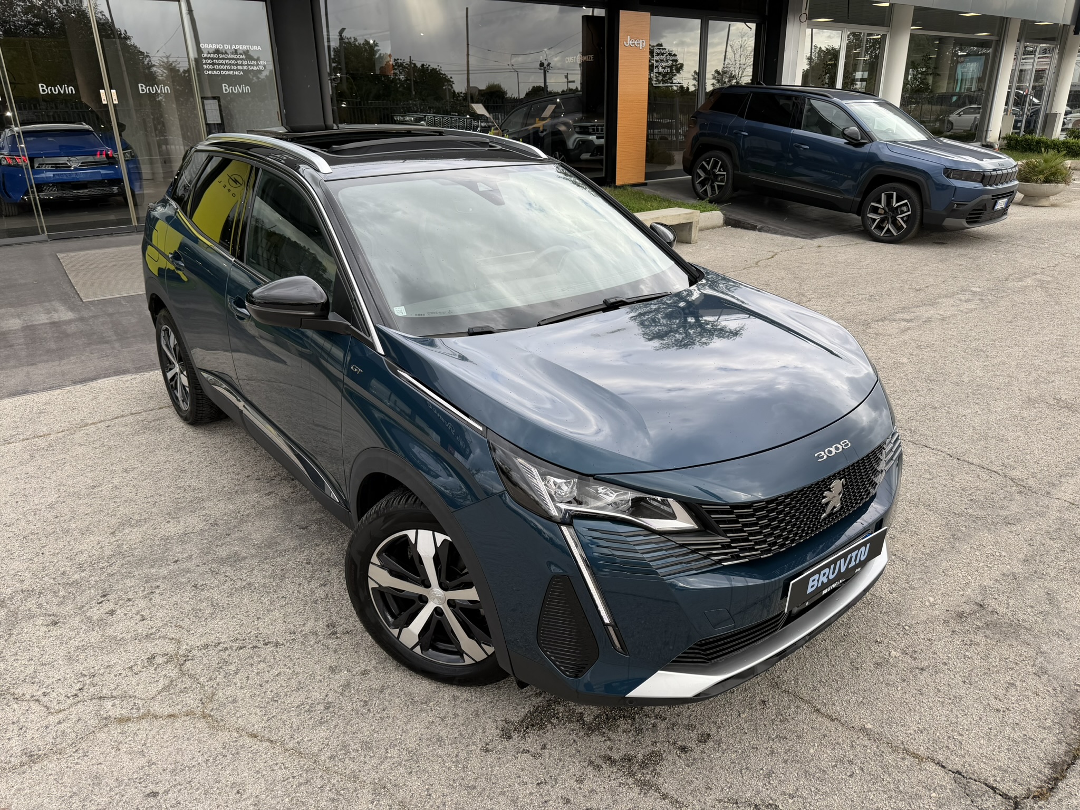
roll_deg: +2.1
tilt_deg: -20.1
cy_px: 405
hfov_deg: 71.6
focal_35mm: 24
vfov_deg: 56.8
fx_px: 749
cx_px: 540
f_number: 1.78
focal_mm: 6.76
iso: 80
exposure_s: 1/567
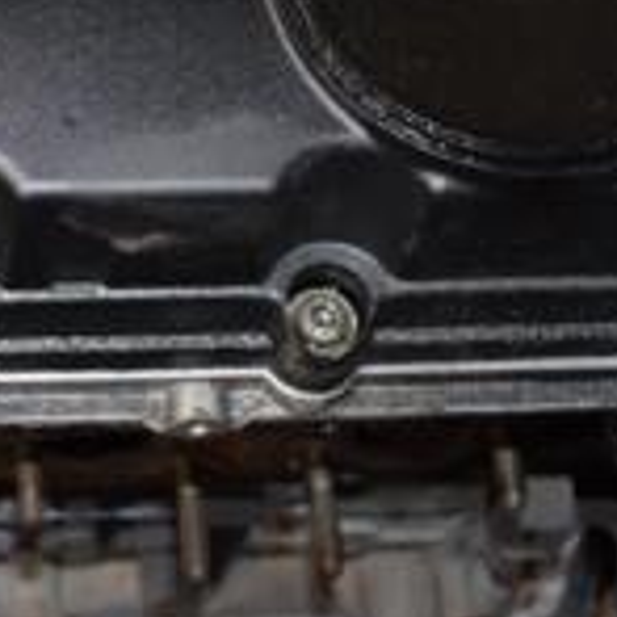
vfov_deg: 13.8
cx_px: -109
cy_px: 4
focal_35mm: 125
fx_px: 2521
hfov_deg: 13.6
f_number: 5
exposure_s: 1/60
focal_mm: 24
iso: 800
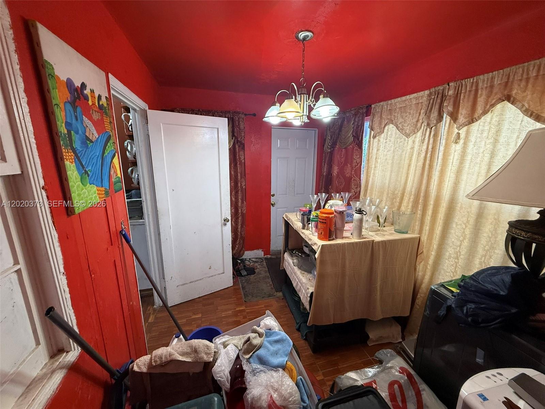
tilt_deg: -13.8
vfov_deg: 85.7
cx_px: 272
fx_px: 220
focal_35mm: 14
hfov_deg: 102.1
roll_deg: +0.5
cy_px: 204
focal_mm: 2.22
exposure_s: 1/120
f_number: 2.2
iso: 320
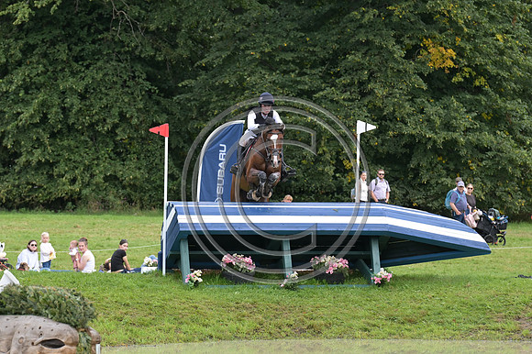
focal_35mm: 300
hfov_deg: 6.9
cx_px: 266
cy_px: 177
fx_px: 4431
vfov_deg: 4.6
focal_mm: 200
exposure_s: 1/1250
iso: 1000
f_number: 5.6
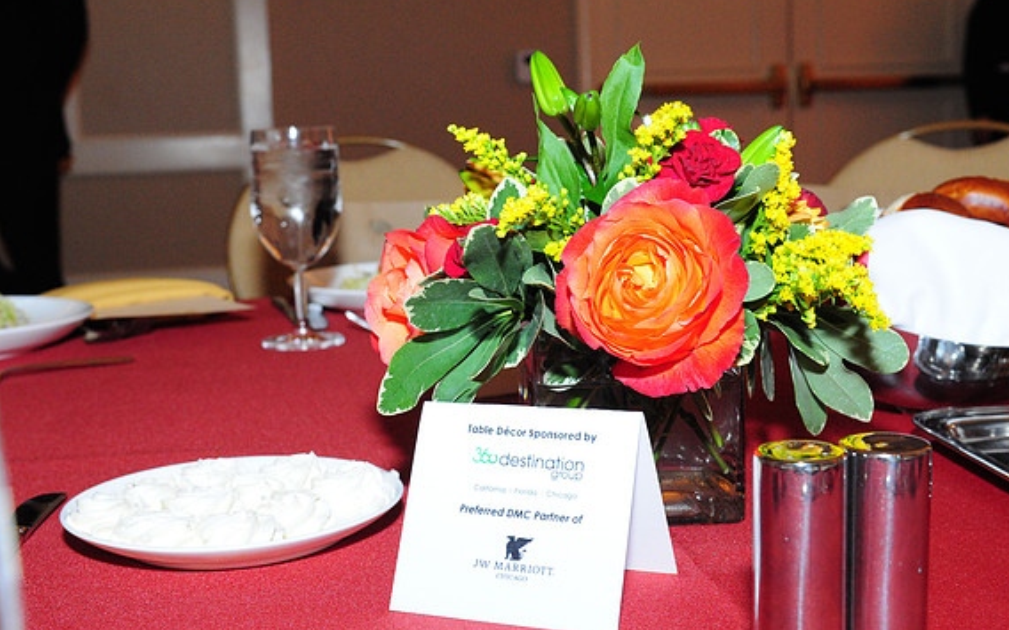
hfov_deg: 38.2
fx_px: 1457
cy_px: 319
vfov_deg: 24.4
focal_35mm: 53
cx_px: 513
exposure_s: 1/60
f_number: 7.1
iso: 1600
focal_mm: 34
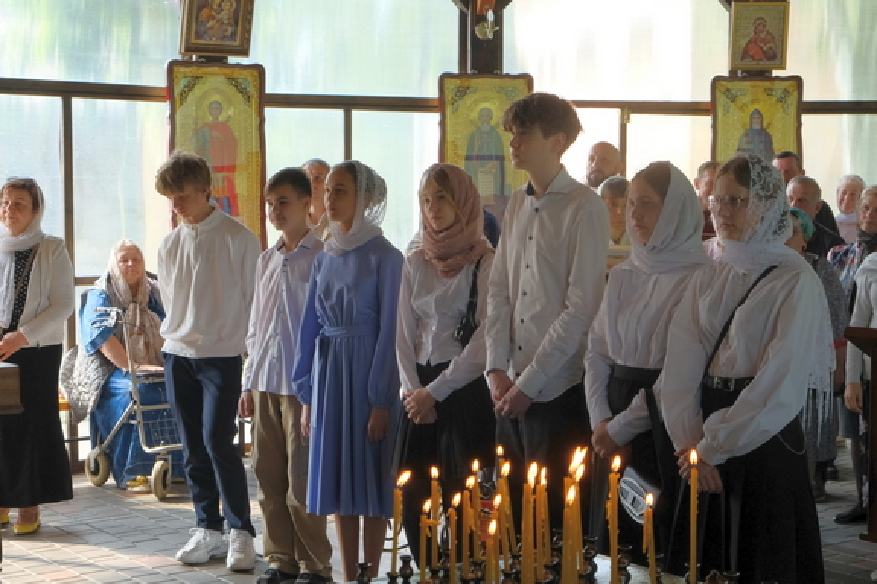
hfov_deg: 33.4
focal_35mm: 60
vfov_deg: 22.6
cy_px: 311
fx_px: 1462
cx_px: 411
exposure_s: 1/125
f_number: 9
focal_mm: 35.8
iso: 1600
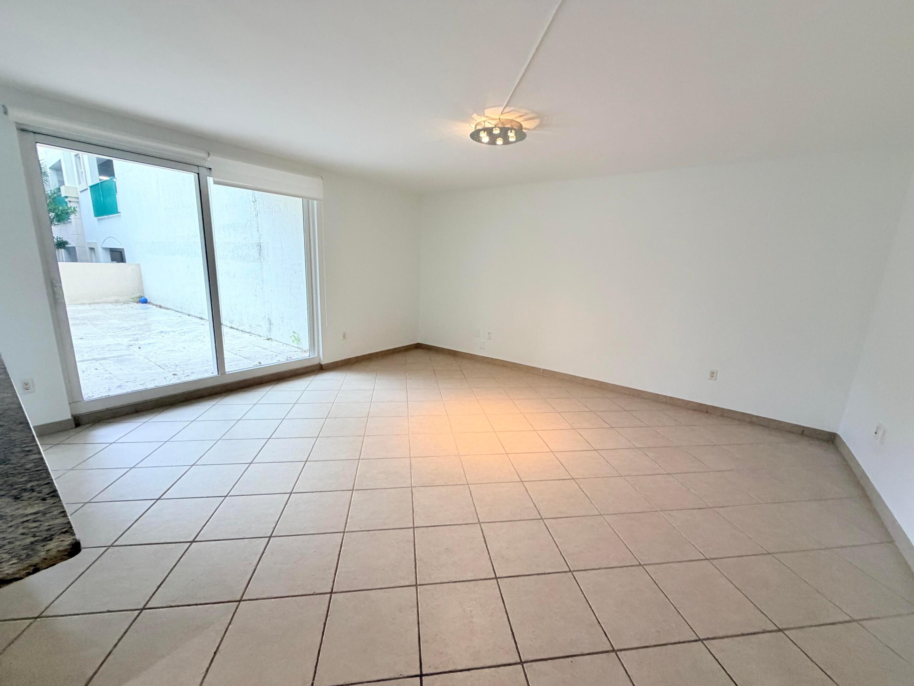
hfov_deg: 102.1
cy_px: 343
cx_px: 457
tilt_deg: -13.3
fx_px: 370
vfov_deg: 85.7
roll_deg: -0.4
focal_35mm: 14
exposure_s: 1/120
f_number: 2.2
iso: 250
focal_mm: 2.22
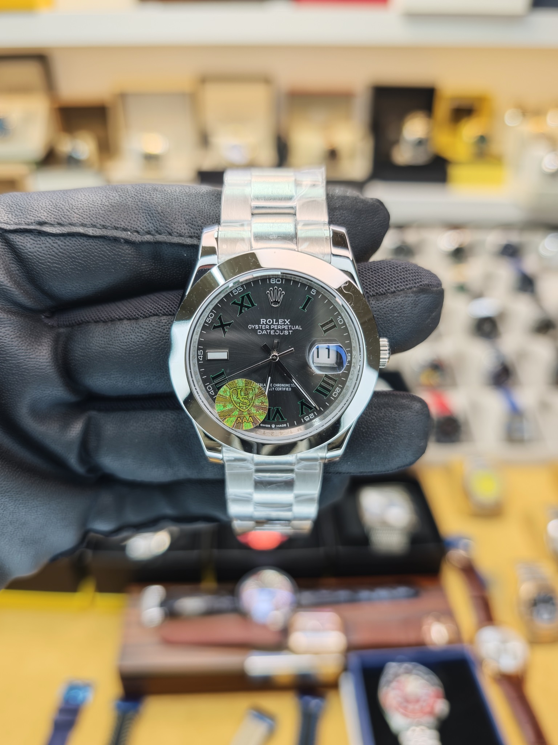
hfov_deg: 58.9
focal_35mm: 23
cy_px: 372
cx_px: 279
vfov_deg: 73.9
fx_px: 494
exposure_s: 1/256
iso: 50
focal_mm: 6.55
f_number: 1.62
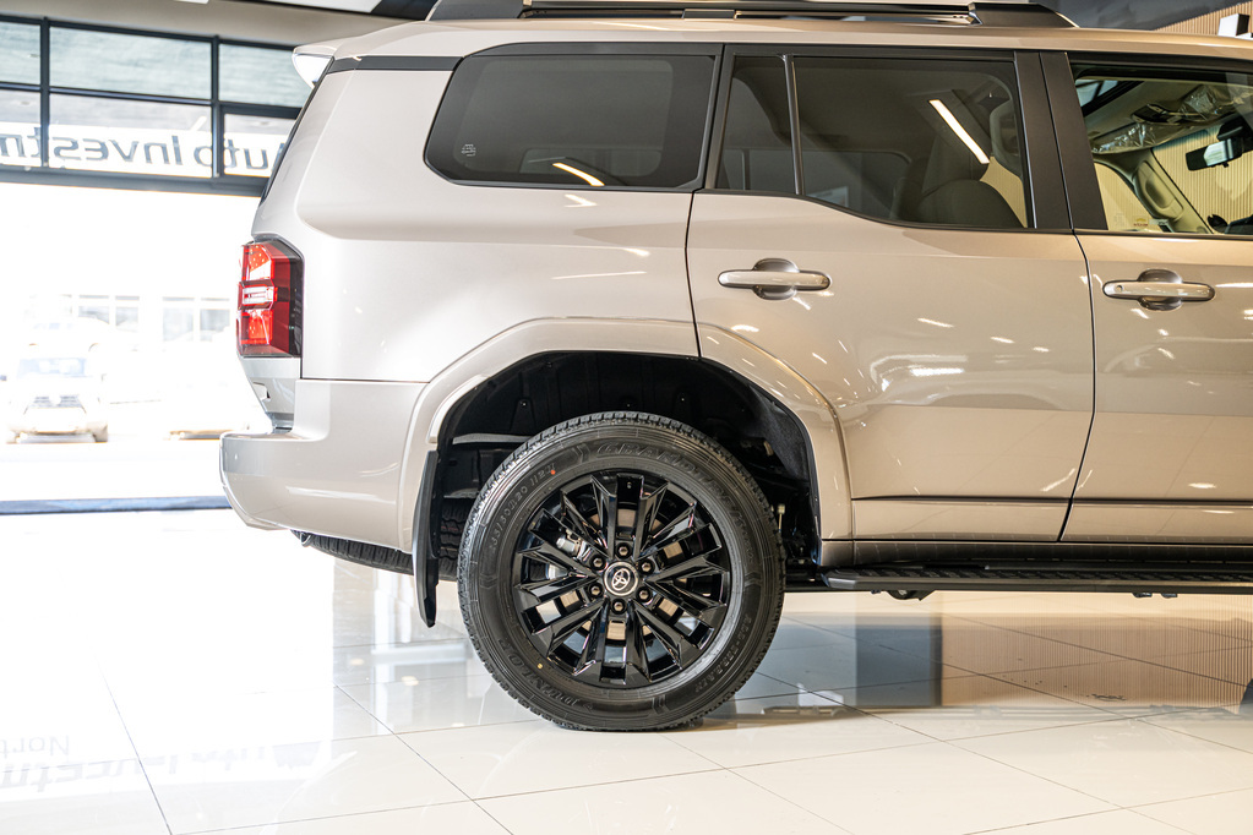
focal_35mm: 40
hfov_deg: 48.5
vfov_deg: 33.4
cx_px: 626
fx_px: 1392
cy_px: 418
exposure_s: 1/125
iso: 400
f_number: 2.8
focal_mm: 40
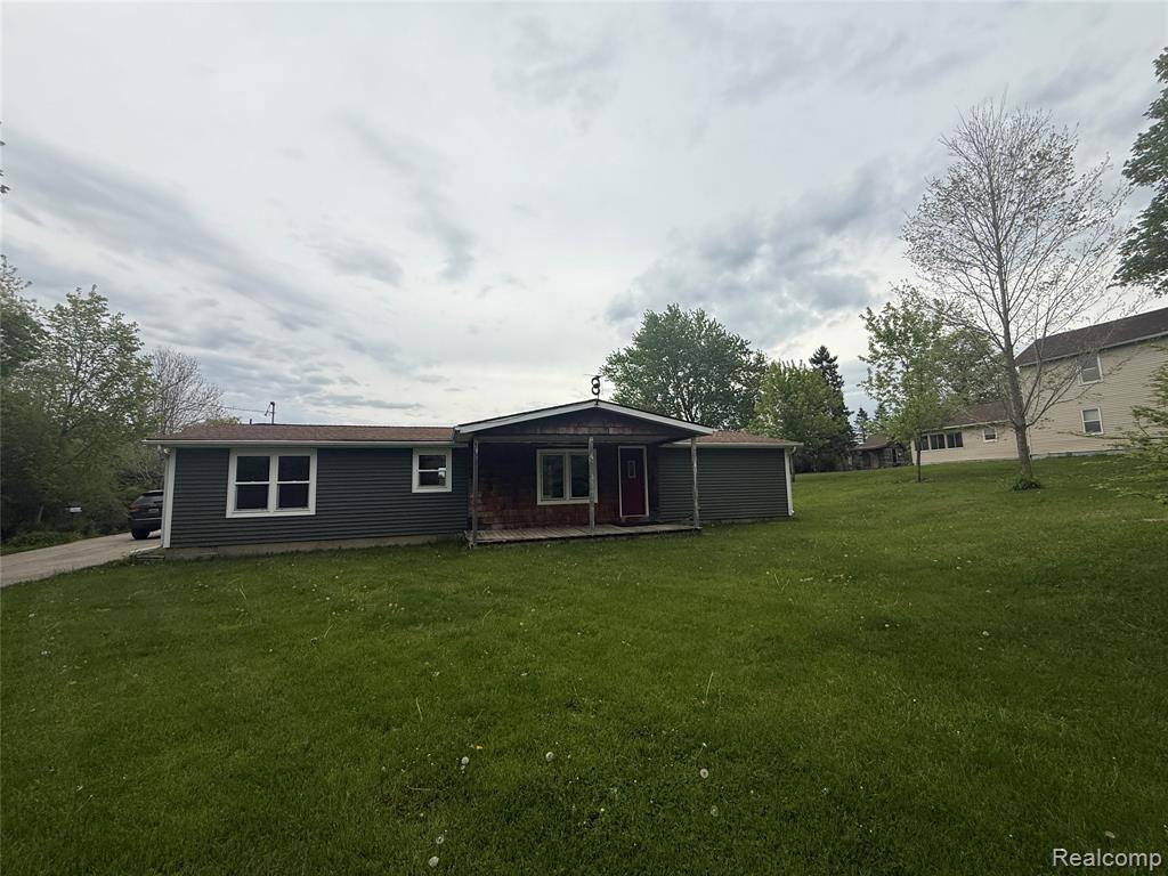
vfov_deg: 85.7
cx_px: 584
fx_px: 472
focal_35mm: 14
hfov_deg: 102.1
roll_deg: +1.0
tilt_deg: +7.0
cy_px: 438
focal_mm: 2.22
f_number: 2.2
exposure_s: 1/1901
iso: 50
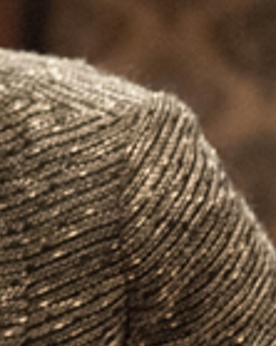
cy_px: 169
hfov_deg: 9.5
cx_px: -274
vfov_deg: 12.8
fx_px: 1544
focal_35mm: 151
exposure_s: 1/100
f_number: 2.8
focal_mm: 35
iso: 6400
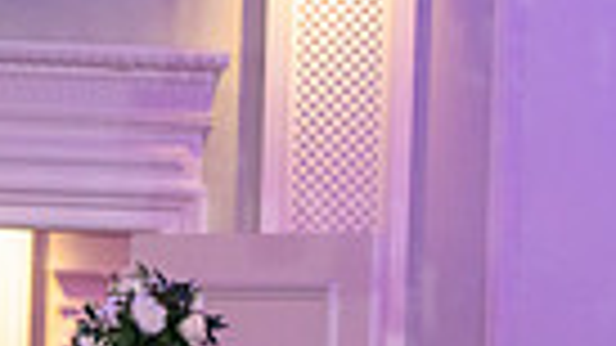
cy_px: 645
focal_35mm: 408
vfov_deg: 3.0
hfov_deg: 5.3
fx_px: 6663
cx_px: 0
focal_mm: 92
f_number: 4
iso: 1600
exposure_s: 1/125
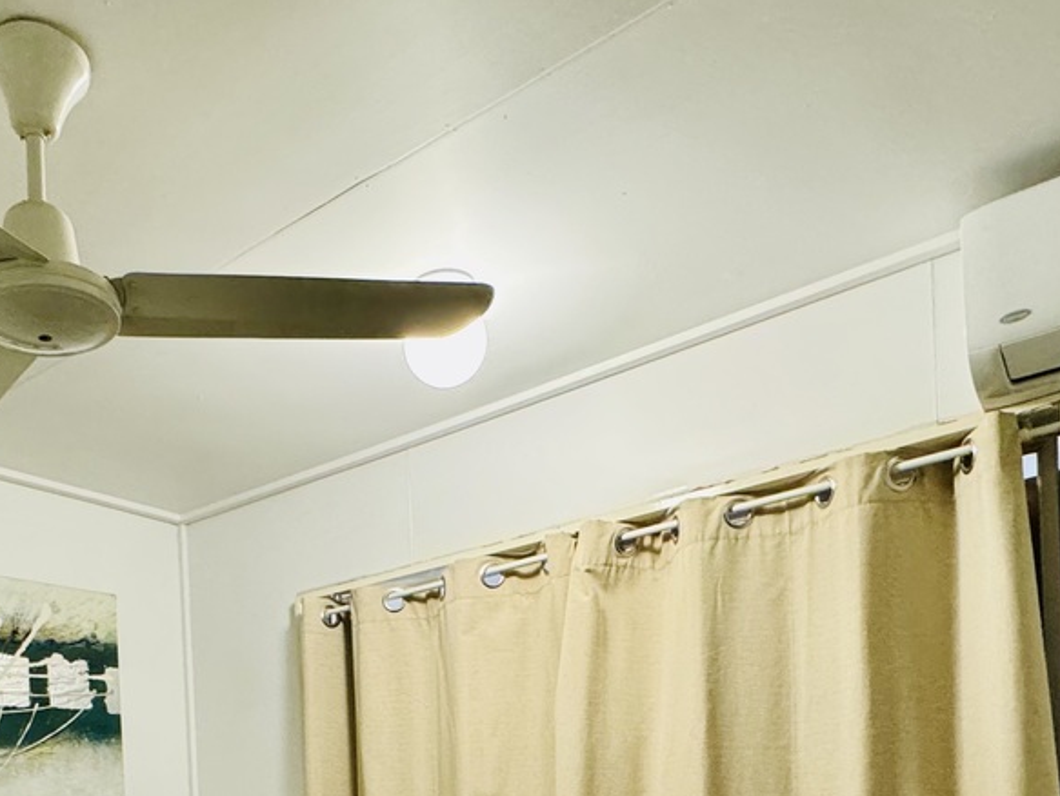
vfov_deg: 34.5
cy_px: 868
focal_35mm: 36
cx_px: 320
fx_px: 1103
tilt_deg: -1.2
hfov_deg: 50.0
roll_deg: +2.9
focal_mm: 2.22
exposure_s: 1/50
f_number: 2.2
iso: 400
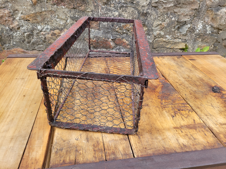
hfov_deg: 67.3
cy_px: 84
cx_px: 113
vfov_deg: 53.1
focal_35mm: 26
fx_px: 170
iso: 40
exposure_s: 1/189
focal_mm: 5.4
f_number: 1.8
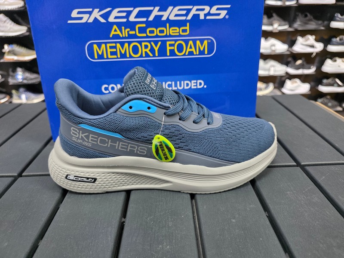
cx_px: 172
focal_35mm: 23
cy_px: 129
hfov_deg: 73.9
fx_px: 229
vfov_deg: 58.9
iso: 250
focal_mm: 6.3
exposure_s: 1/100
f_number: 1.7
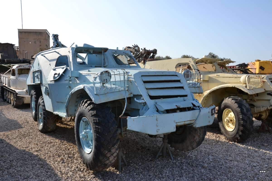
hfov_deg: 59.5
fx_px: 238
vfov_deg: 41.7
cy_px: 90
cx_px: 136
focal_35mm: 32
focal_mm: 21
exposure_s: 1/320
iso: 200
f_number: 9
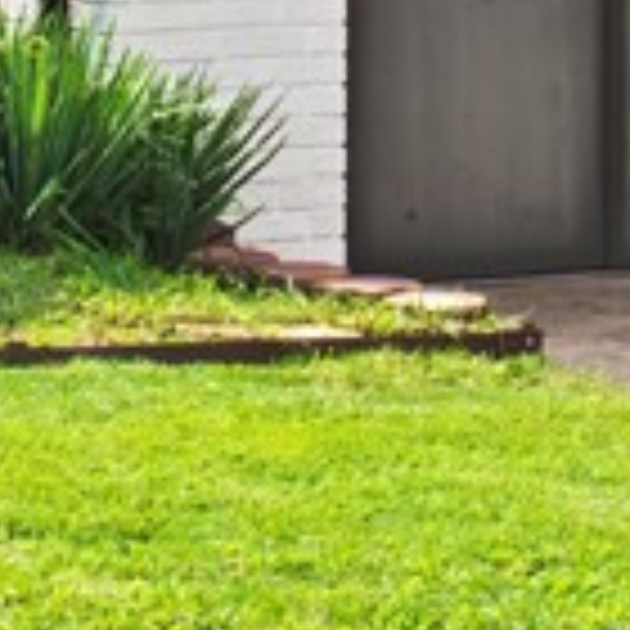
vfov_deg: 3.8
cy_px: -970
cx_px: 279
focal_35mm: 451
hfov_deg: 3.9
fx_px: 9286
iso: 140
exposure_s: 1/1000
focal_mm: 19.35
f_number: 2.8
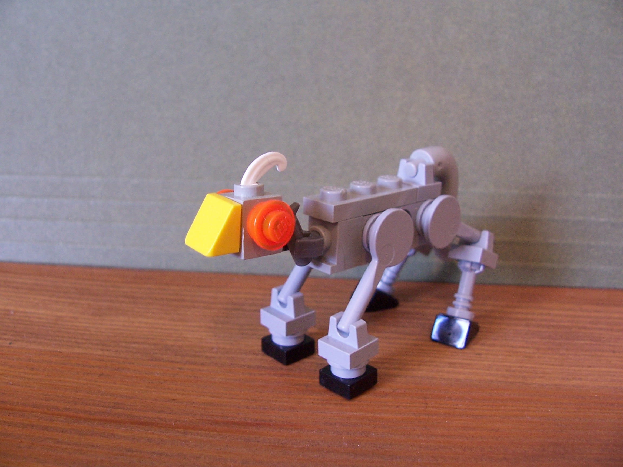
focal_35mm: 35
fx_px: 630
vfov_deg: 40.7
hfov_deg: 52.6
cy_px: 234
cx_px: 312
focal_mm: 6
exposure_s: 1/15
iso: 140
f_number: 2.8
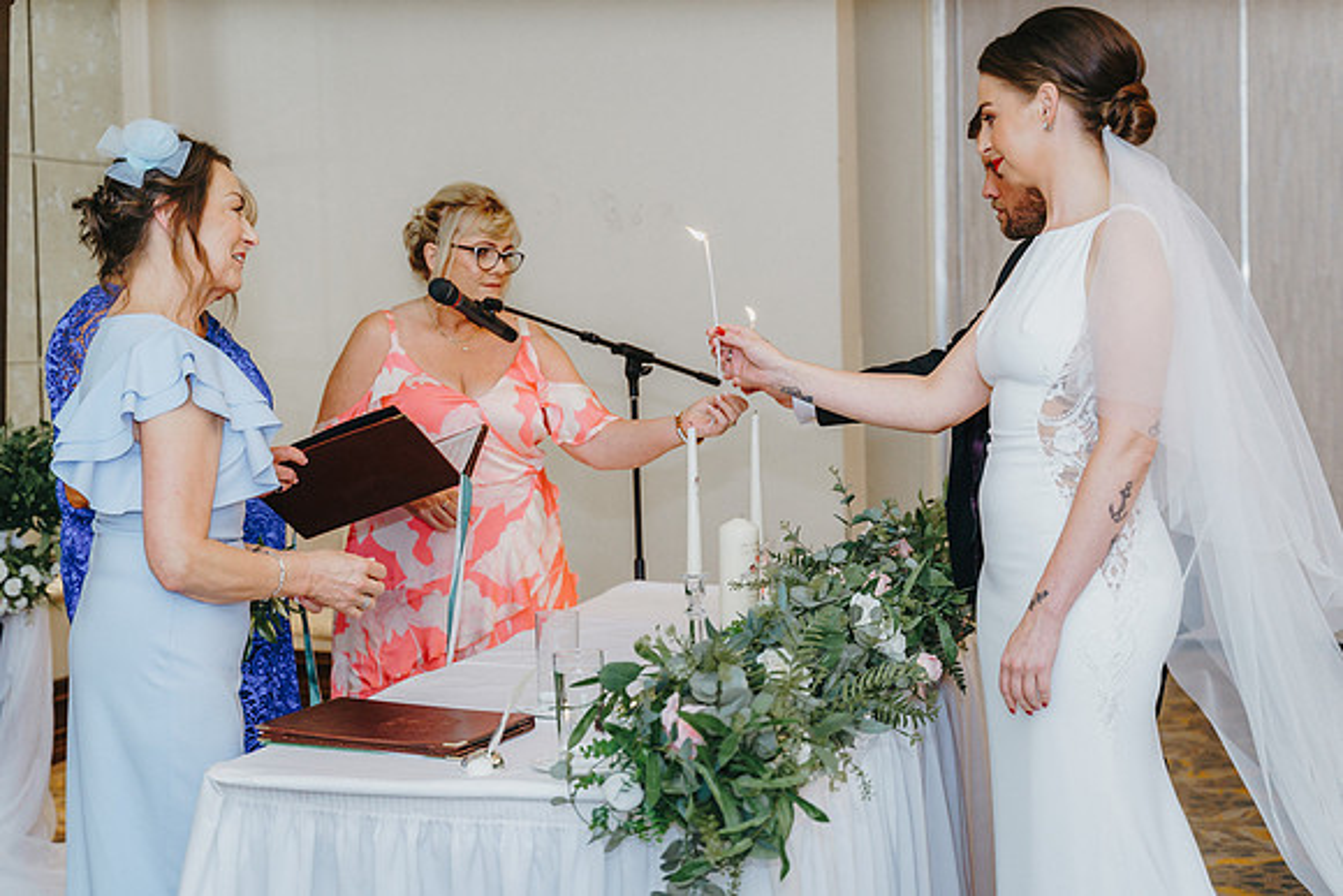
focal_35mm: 55
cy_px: 415
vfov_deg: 24.7
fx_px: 2042
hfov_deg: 36.4
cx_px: 672
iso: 1600
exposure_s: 1/250
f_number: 3.2
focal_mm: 51
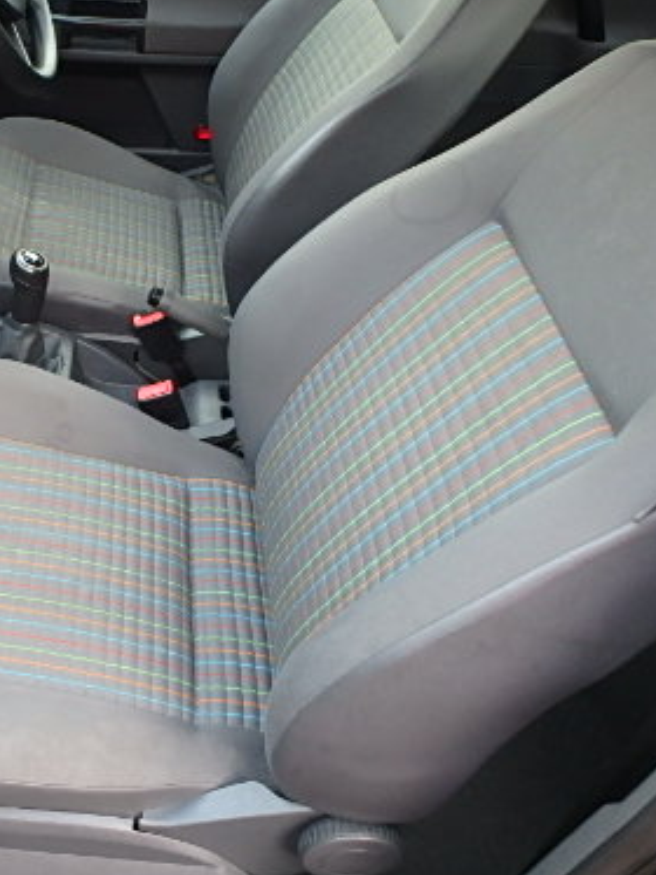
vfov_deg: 51.2
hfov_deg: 37.8
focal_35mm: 36
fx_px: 909
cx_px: 105
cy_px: 375
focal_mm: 3.7
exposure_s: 1/30
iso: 320
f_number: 3.5
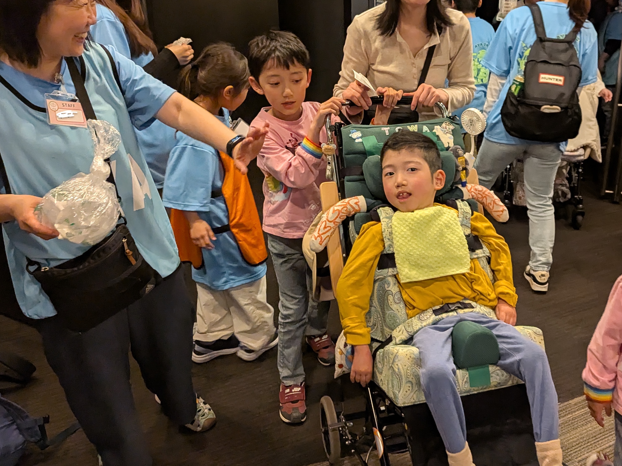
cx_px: 379
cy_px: 181
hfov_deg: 56.3
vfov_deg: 43.9
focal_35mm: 32
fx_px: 575
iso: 744
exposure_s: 1/120
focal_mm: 4.53
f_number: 1.7
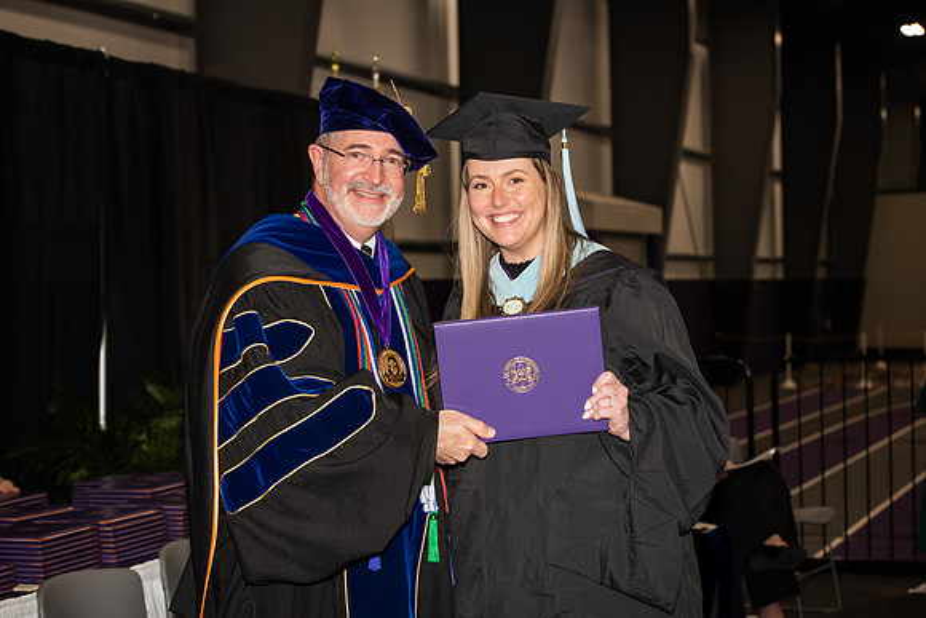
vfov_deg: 17.5
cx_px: 463
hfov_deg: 26.0
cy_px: 309
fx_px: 2007
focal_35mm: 78
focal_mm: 78
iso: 1000
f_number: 5.6
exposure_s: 1/200
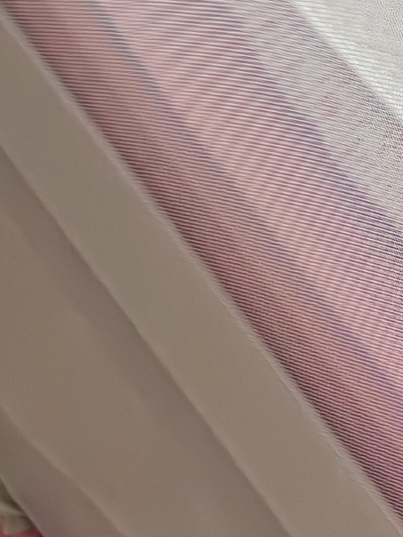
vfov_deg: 12.7
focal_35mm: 156
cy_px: 339
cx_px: 797
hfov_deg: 9.0
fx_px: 2422
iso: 568
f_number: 1.88
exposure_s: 1/400
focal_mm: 5.56
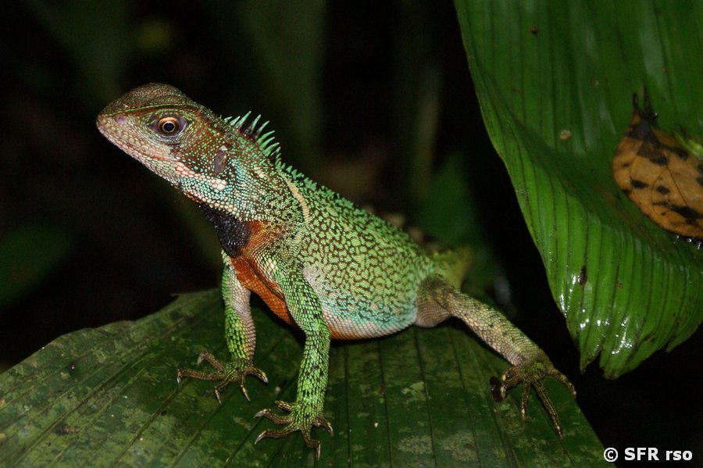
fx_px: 2049
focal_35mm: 105
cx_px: 352
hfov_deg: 19.5
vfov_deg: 13.0
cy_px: 234
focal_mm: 70
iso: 400
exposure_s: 1/125
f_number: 5.6
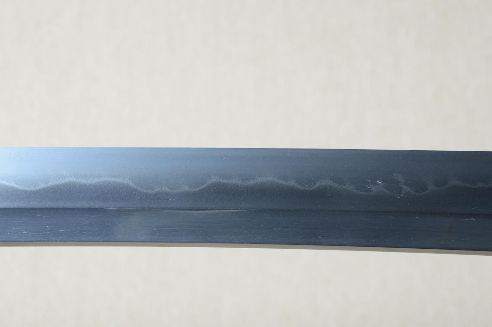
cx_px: 246
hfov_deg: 16.1
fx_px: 1741
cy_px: 164
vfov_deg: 10.7
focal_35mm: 128
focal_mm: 85
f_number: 11
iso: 400
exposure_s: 1/2
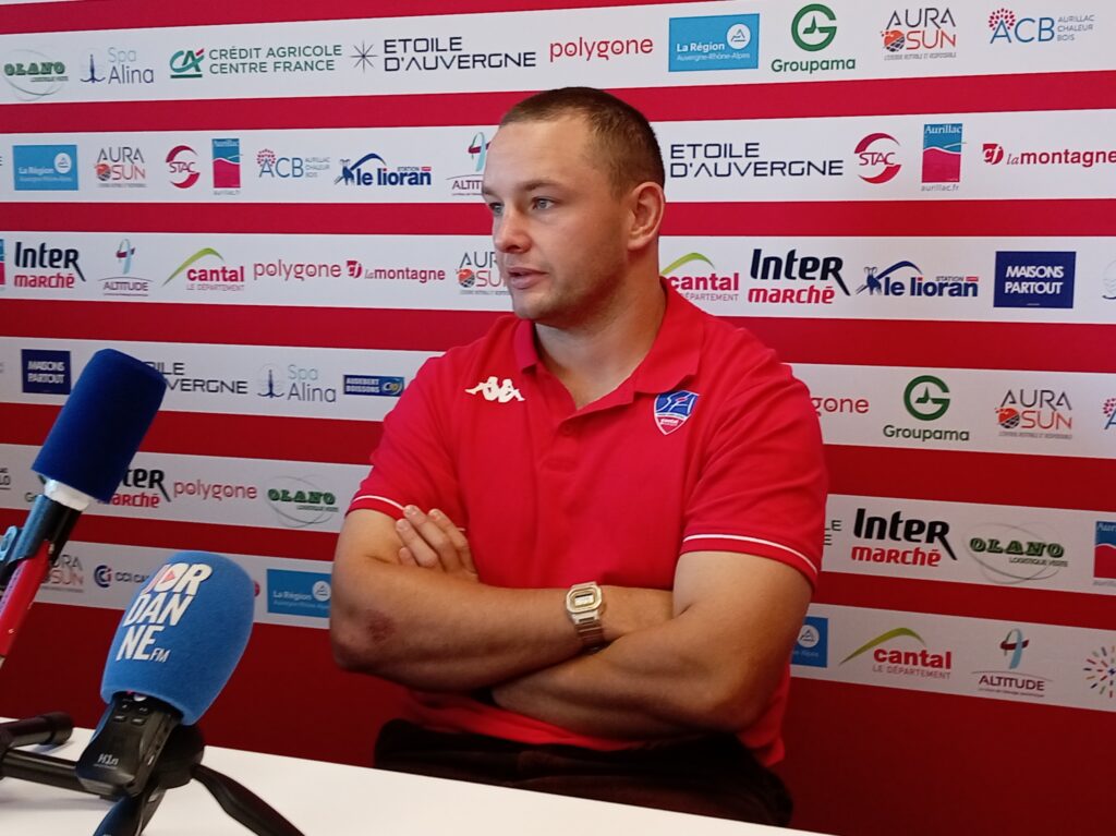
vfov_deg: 45.4
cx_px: 558
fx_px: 999
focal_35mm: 31
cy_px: 418
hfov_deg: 58.4
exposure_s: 1/50
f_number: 1.8
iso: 100
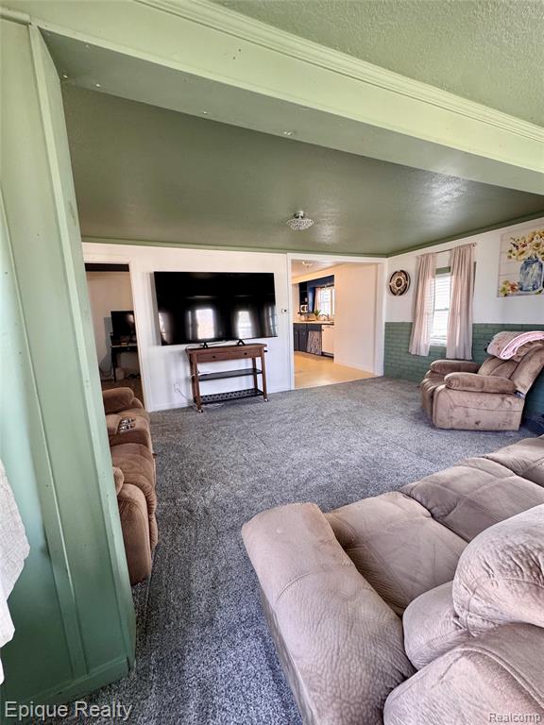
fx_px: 293
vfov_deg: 102.1
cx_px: 272
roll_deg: +2.8
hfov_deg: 85.7
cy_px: 362
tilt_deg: -9.9
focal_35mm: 14
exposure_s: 1/60
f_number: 2.2
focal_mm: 2.22
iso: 250
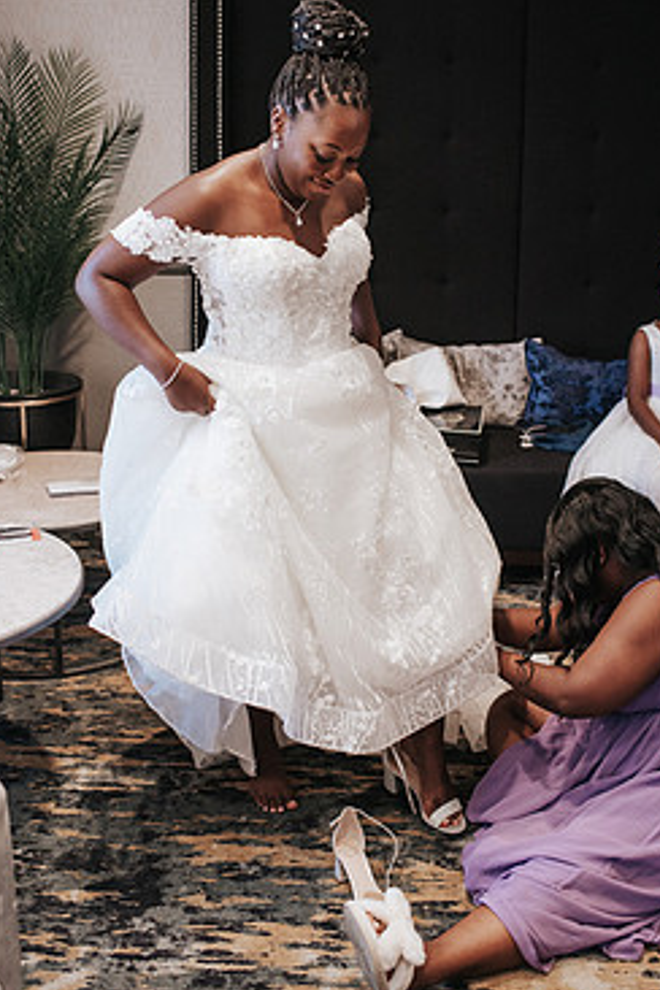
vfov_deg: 45.3
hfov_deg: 31.2
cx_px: 368
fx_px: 1182
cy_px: 427
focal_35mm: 43
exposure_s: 1/800
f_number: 3.2
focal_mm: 35
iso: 1000
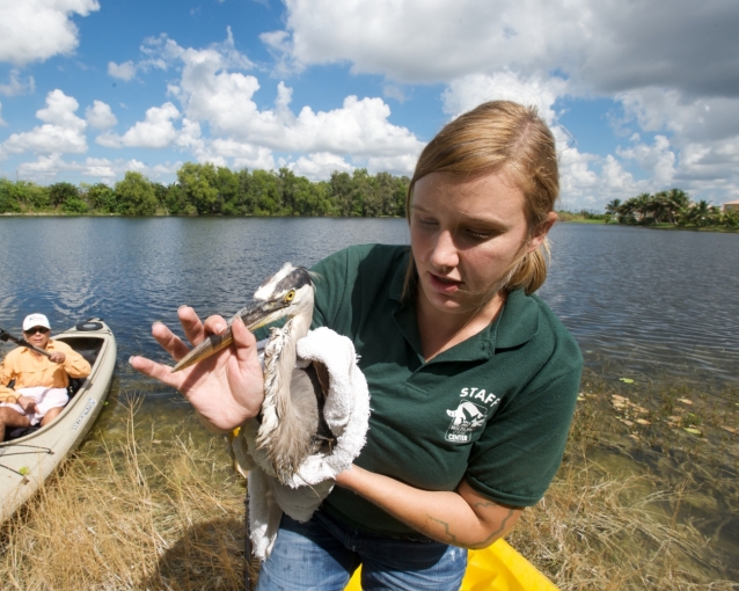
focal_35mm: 20
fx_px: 437
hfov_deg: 79.6
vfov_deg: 68.1
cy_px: 296
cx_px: 301
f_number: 18
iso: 400
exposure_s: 1/320
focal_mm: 17
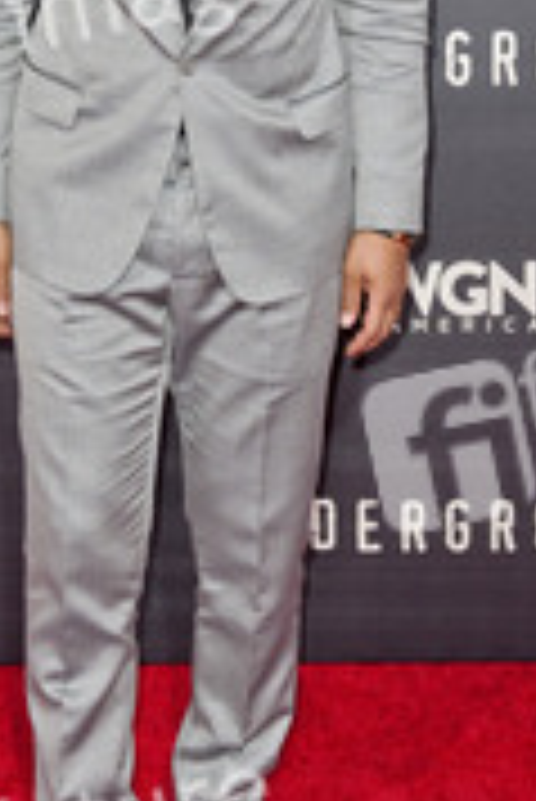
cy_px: 202
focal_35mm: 101
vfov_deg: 20.0
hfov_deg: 13.6
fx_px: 2251
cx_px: 187
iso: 800
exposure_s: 1/400
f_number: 4.5
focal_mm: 45
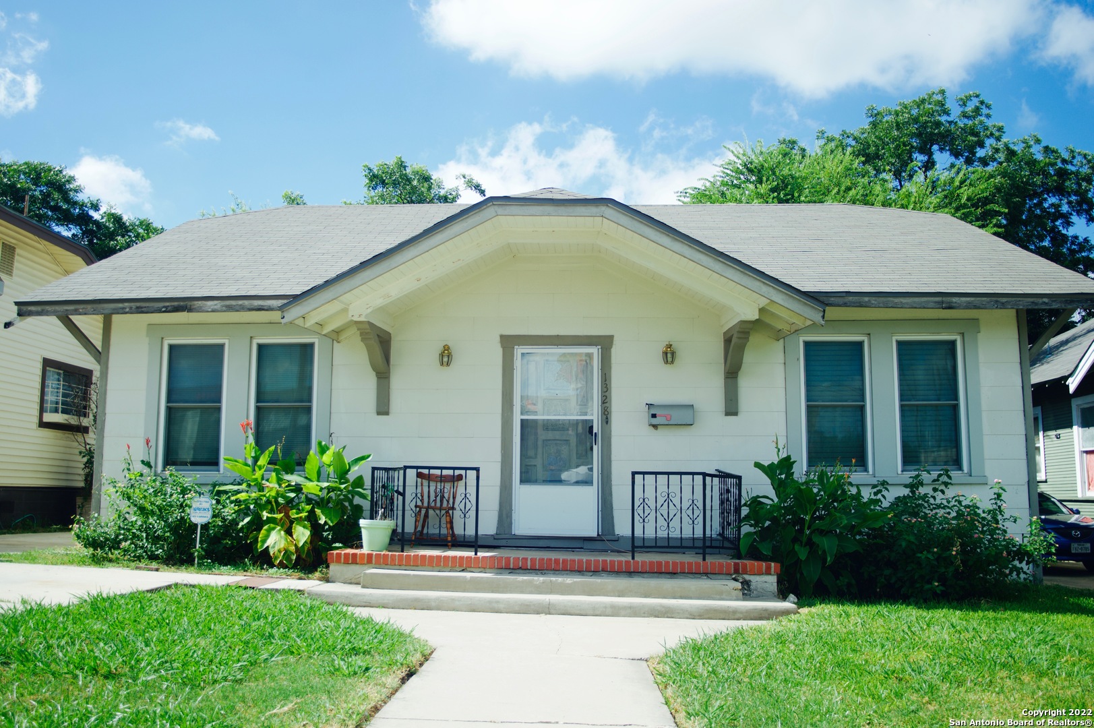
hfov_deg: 62.0
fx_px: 911
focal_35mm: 30
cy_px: 364
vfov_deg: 43.6
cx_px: 547
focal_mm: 30
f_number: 5
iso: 100
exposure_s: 1/640
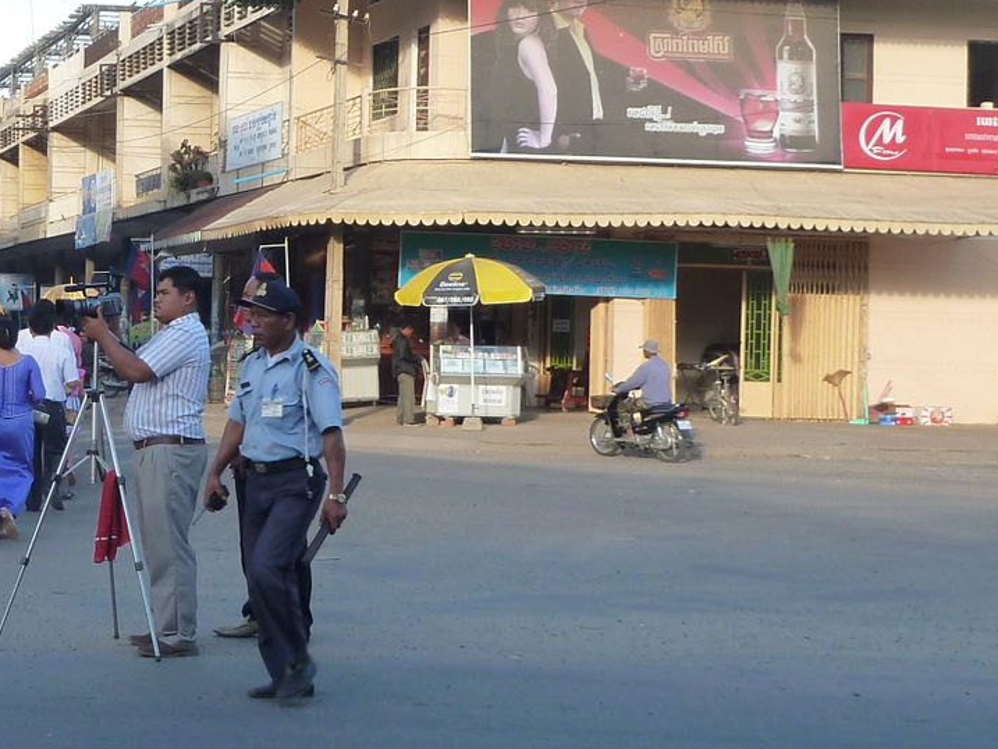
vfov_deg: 19.6
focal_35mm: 75
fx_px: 2163
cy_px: 326
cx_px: -109
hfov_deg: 24.2
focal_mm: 4.9
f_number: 3.3
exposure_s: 1/160
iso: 125
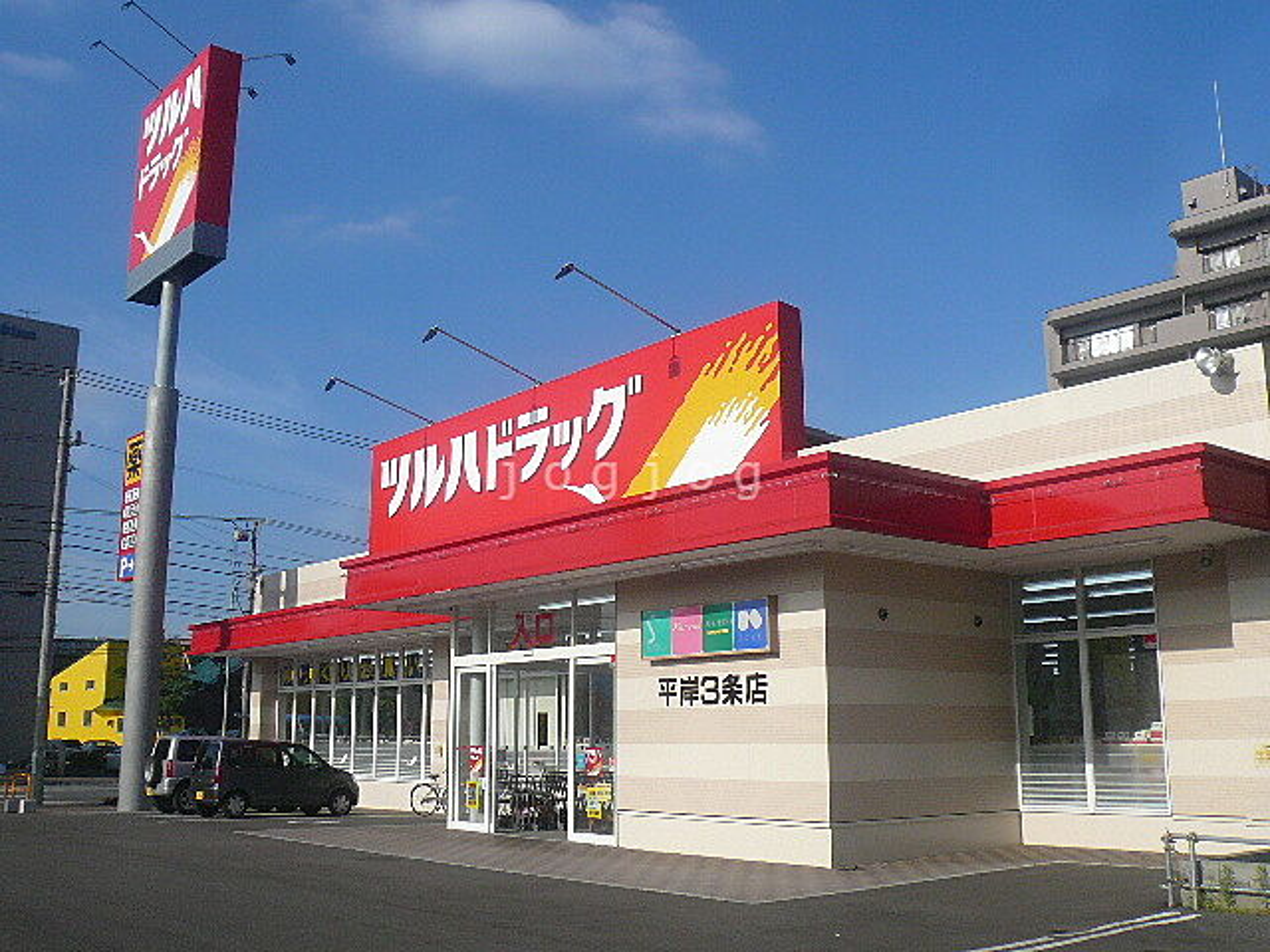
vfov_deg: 40.7
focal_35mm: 35
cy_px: 476
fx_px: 1284
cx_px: 635
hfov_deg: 52.6
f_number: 8
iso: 100
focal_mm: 4.6
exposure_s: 1/400
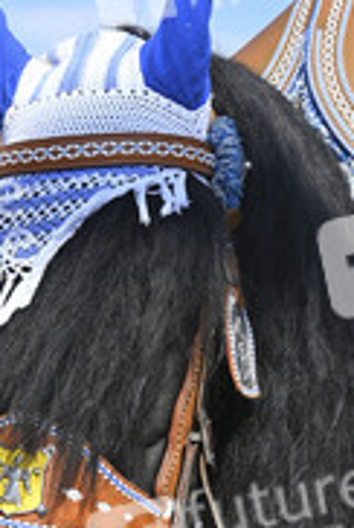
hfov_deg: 16.8
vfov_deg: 25.3
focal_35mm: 79
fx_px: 1161
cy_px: 395
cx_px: -28
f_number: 6.3
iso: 100
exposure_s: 1/320
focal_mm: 24
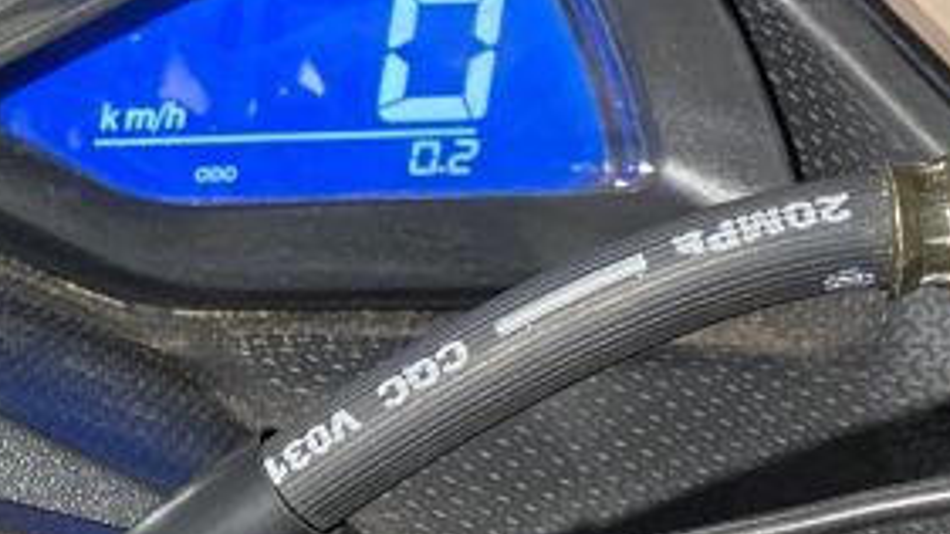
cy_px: 90
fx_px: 2695
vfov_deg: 11.3
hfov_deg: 18.7
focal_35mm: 107
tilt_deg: -50.5
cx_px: -237
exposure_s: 1/50
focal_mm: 4.25
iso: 200
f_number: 1.8
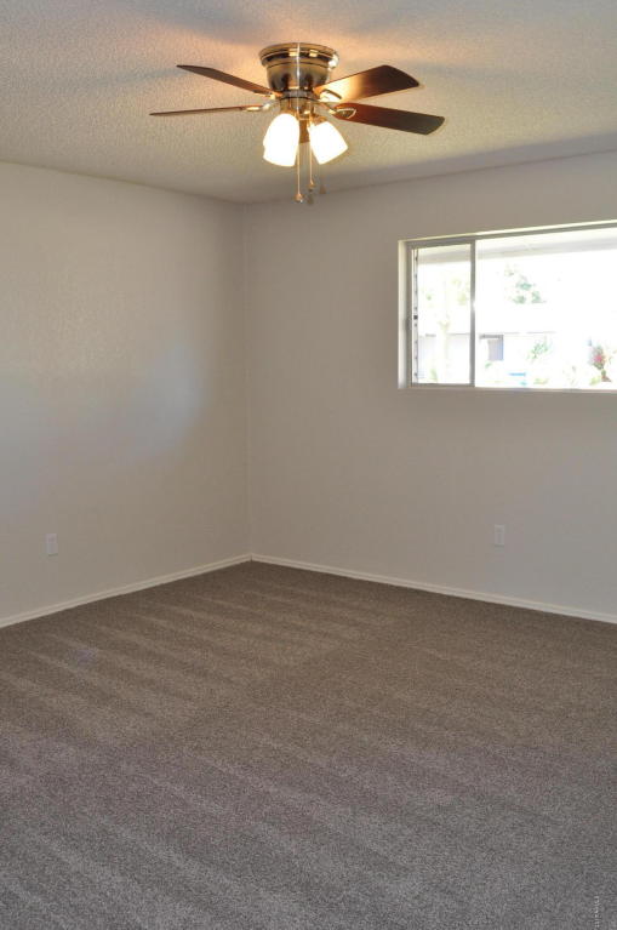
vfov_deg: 57.3
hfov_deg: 39.9
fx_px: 851
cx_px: 308
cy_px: 465
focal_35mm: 33
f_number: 11
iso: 640
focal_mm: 22
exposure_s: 1/20
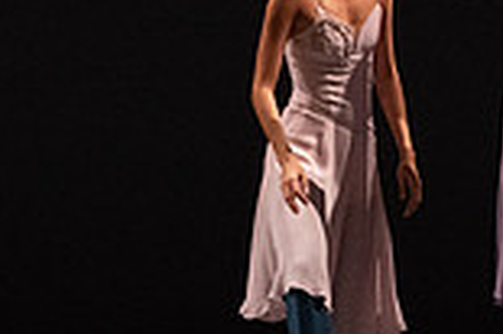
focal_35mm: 748
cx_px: 331
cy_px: 15
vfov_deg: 1.8
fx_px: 10440
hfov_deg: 2.8
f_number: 5
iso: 12800
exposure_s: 1/400
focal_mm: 200
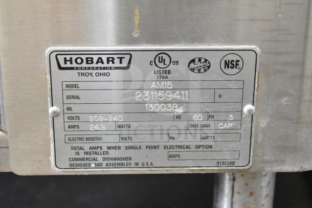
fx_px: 715
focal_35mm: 82
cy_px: 104
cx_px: 156
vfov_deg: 16.6
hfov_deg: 24.6
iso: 12800
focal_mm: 55
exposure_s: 1/100
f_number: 5.6
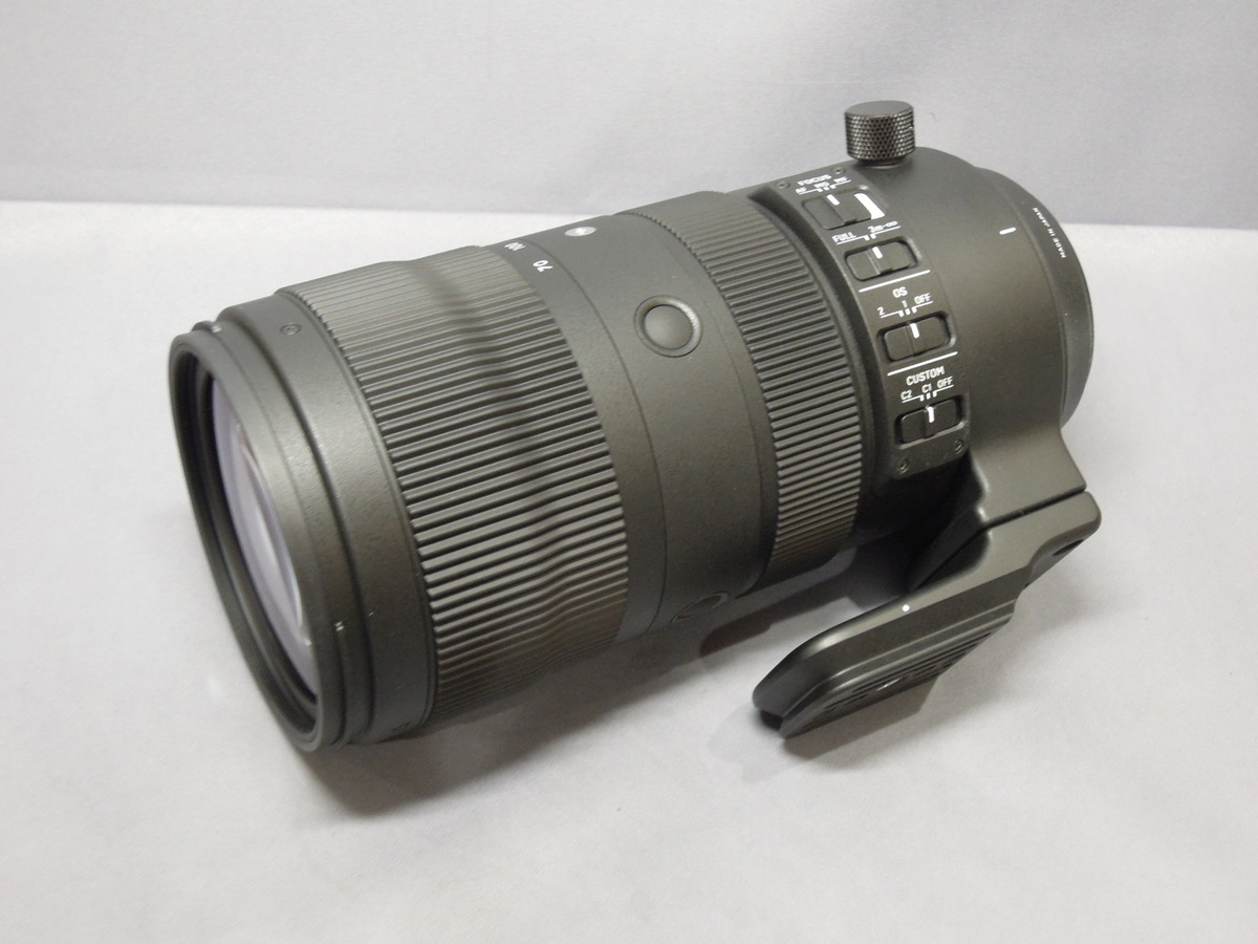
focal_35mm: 50
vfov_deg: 29.1
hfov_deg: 38.2
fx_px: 1817
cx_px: 629
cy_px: 472
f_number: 3.7
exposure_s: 1/15
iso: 400
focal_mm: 9
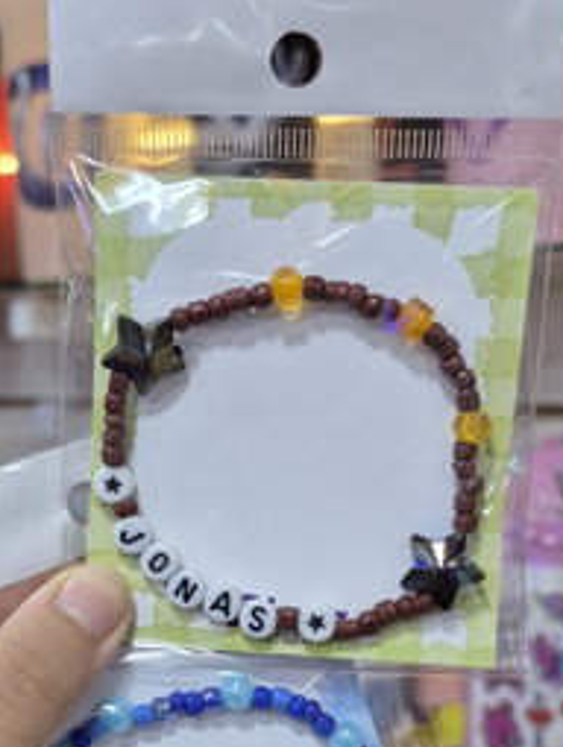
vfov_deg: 39.0
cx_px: 232
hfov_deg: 30.3
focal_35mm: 48
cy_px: 517
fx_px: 1038
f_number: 1.8
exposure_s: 1/100
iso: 200
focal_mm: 5.4
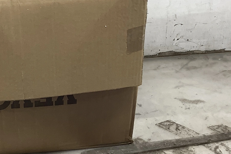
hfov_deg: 28.8
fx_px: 436
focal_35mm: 68
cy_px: 117
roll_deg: +1.4
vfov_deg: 19.9
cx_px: 35
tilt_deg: -28.6
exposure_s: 1/60
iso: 50
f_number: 2.4
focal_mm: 3.3
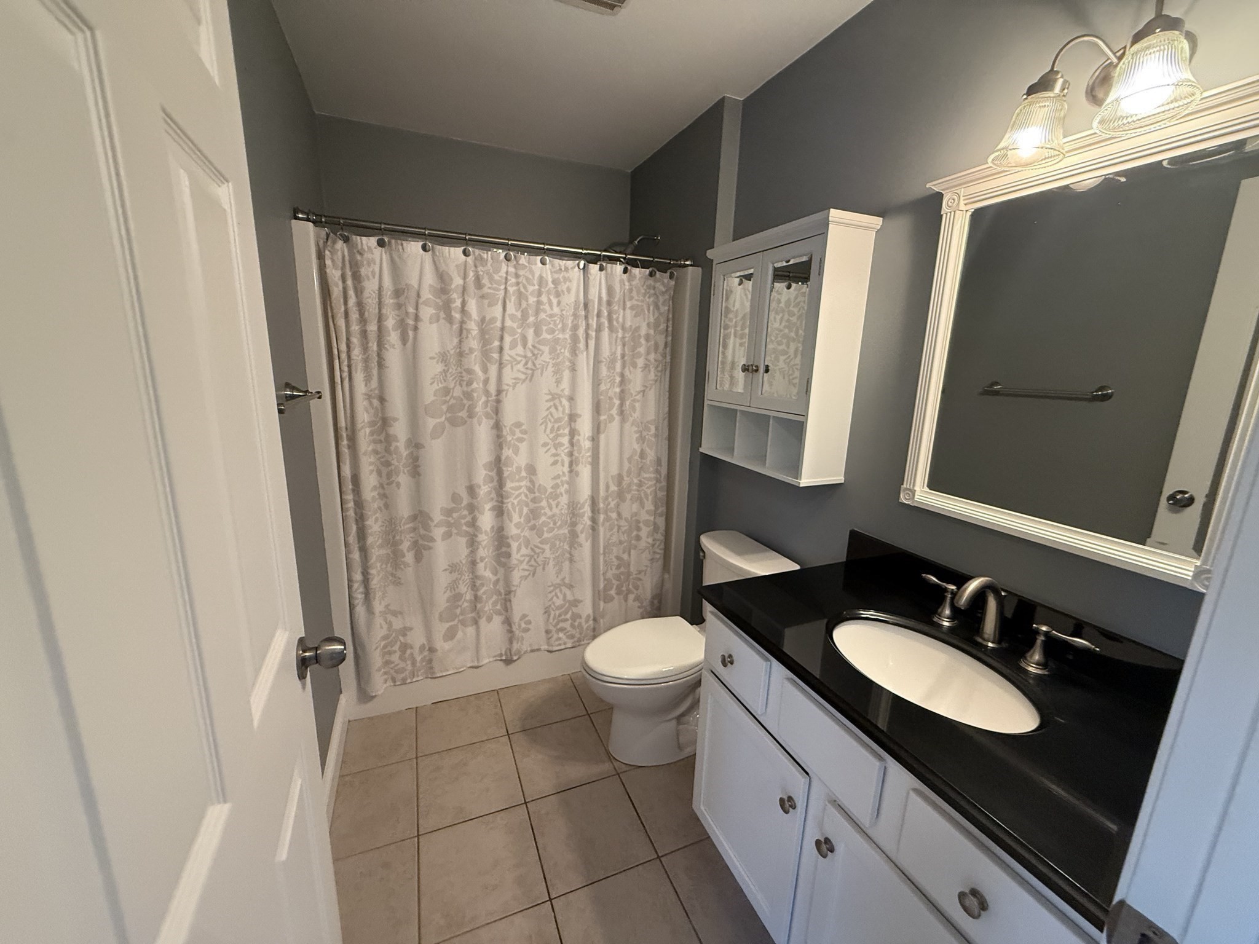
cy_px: 472
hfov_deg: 102.1
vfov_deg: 85.7
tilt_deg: -12.9
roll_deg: -2.0
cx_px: 630
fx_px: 509
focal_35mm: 14
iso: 400
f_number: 2.2
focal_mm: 2.22
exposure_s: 1/60
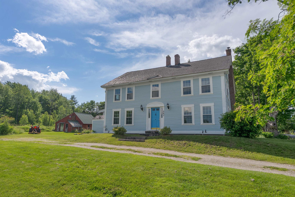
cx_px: 148
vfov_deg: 57.3
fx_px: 180
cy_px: 98
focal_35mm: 22
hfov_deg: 78.6
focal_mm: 22
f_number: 7.1
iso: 320
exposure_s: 1/2000
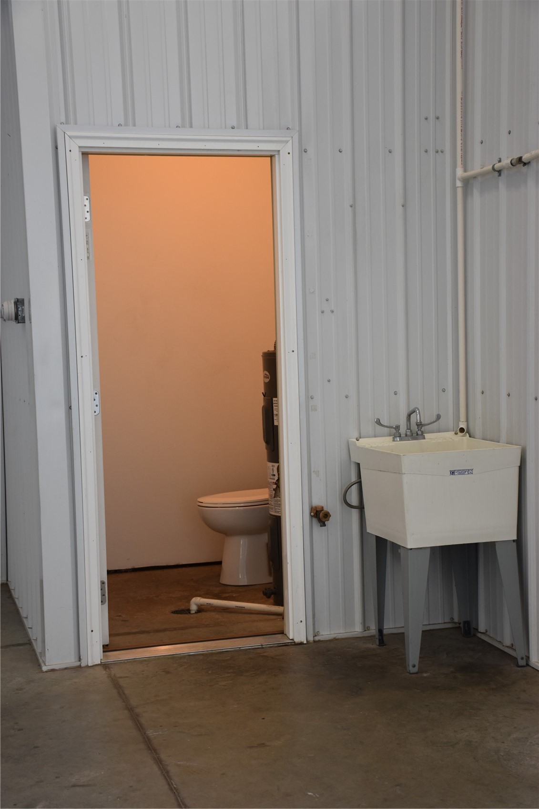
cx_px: 270
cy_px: 404
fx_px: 1280
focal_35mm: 57
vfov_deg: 35.1
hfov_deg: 23.8
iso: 400
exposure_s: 1/100
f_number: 5
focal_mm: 38
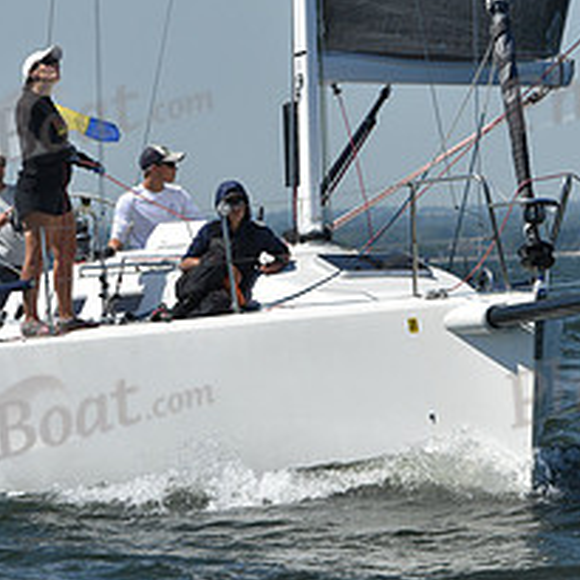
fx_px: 8663
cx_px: 362
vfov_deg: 3.8
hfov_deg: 3.8
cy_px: 248
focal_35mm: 457
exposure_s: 1/1250
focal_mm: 190
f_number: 9
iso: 250
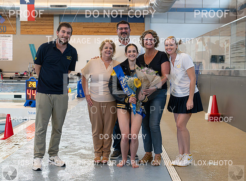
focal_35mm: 62
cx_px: 116
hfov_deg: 31.6
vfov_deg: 23.6
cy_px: 91
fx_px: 435
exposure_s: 1/160
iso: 5000
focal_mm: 52
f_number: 5
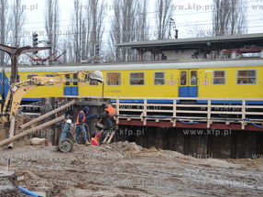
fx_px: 509
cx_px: 82
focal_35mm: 67
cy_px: 119
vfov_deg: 21.9
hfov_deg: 28.7
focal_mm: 50
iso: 640
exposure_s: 1/50
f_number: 3.5
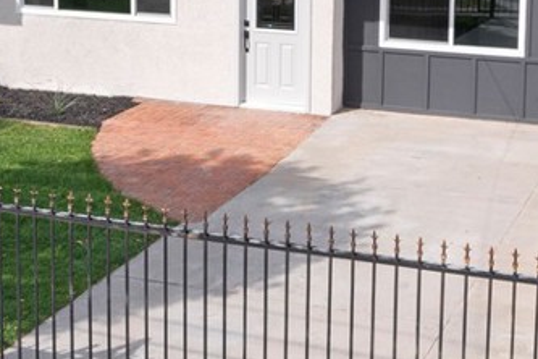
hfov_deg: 23.6
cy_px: 13
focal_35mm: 86
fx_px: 1285
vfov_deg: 15.6
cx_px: 194
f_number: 5
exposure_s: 1/500
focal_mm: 10.26
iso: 100
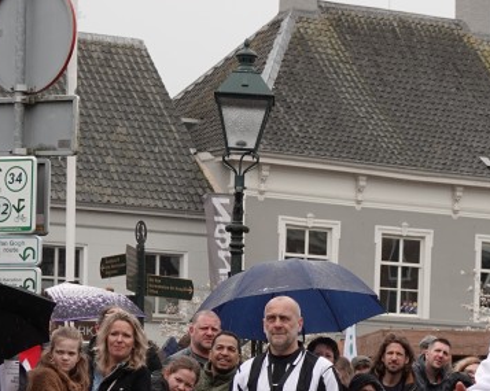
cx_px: 553
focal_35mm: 154
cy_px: 401
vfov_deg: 9.9
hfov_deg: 12.3
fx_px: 2231
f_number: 3.5
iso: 100
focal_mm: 23.95
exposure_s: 1/320
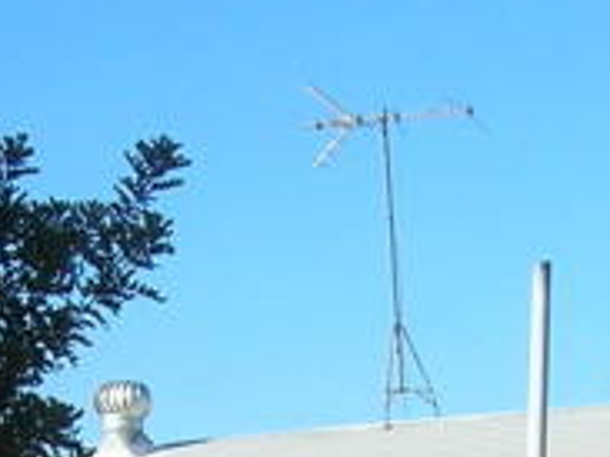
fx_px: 3364
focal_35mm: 191
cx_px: 370
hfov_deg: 10.4
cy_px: 754
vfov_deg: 7.6
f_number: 4.9
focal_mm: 5.7
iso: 50
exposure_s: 1/363
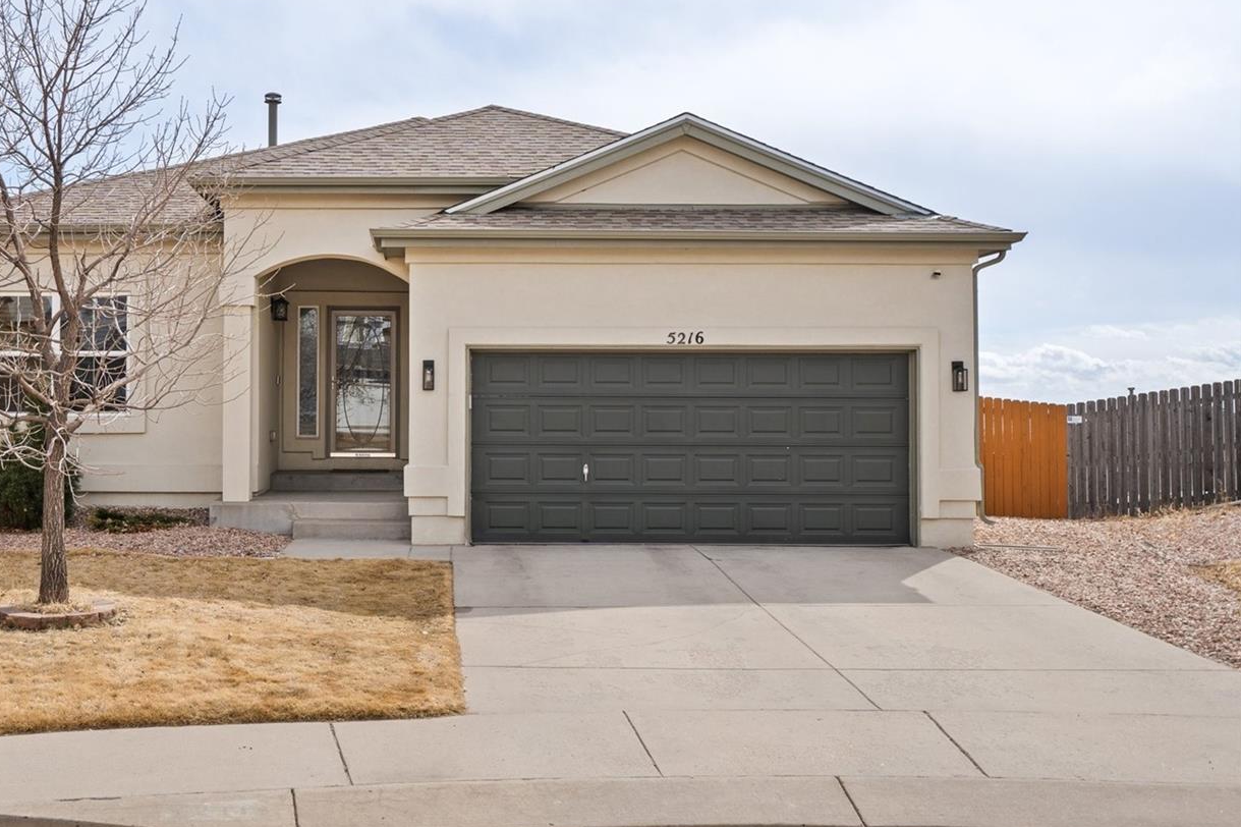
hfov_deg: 45.8
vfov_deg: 31.8
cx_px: 433
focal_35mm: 42
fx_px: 1447
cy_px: 354
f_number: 6.7
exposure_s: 1/350
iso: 125
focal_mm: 32
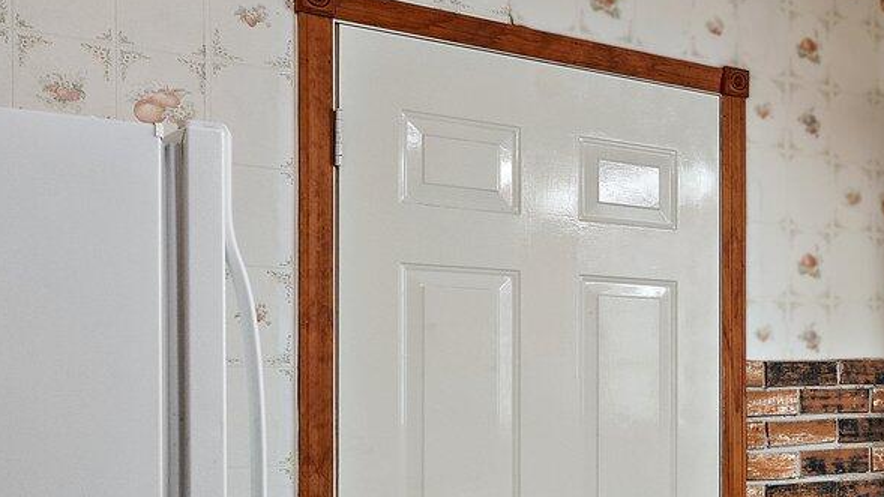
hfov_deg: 33.1
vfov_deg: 23.0
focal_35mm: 51
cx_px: 1064
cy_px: 430
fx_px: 1195
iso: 500
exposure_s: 1/10
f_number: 5.6
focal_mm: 14
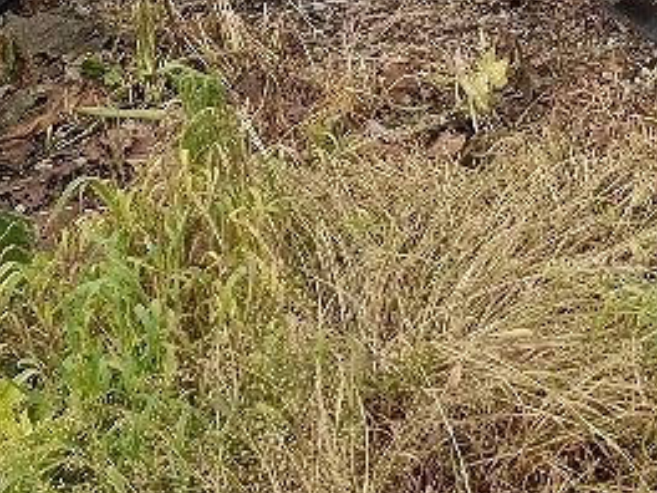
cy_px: -336
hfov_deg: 22.1
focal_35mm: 87
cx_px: 565
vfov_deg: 15.2
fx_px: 1651
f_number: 1.8
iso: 50
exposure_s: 1/1429
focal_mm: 5.54
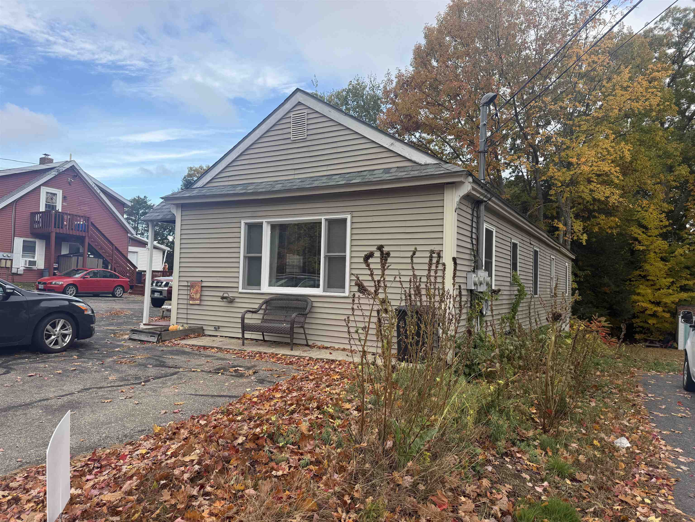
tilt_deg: +2.5
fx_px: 482
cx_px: 348
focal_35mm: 24
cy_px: 261
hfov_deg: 71.6
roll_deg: -0.3
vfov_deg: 56.8
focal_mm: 6.76
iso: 100
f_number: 1.78
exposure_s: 1/1075
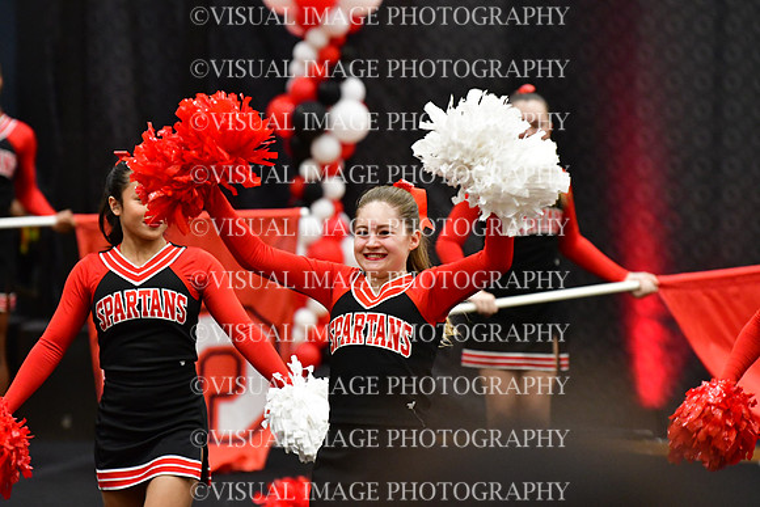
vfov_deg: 4.6
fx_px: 6335
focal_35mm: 300
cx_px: 380
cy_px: 254
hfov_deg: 6.9
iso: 5000
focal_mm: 200
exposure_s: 1/500
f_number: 3.5
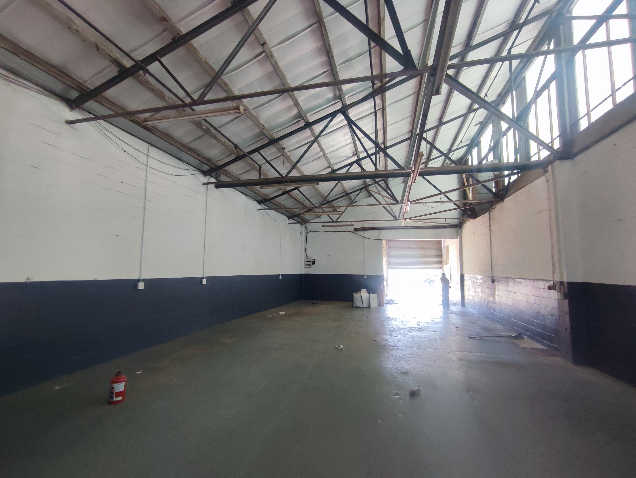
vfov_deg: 78.2
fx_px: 294
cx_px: 318
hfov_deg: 94.5
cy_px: 239
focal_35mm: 16
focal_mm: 1.65
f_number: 2.2
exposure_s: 1/100
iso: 152
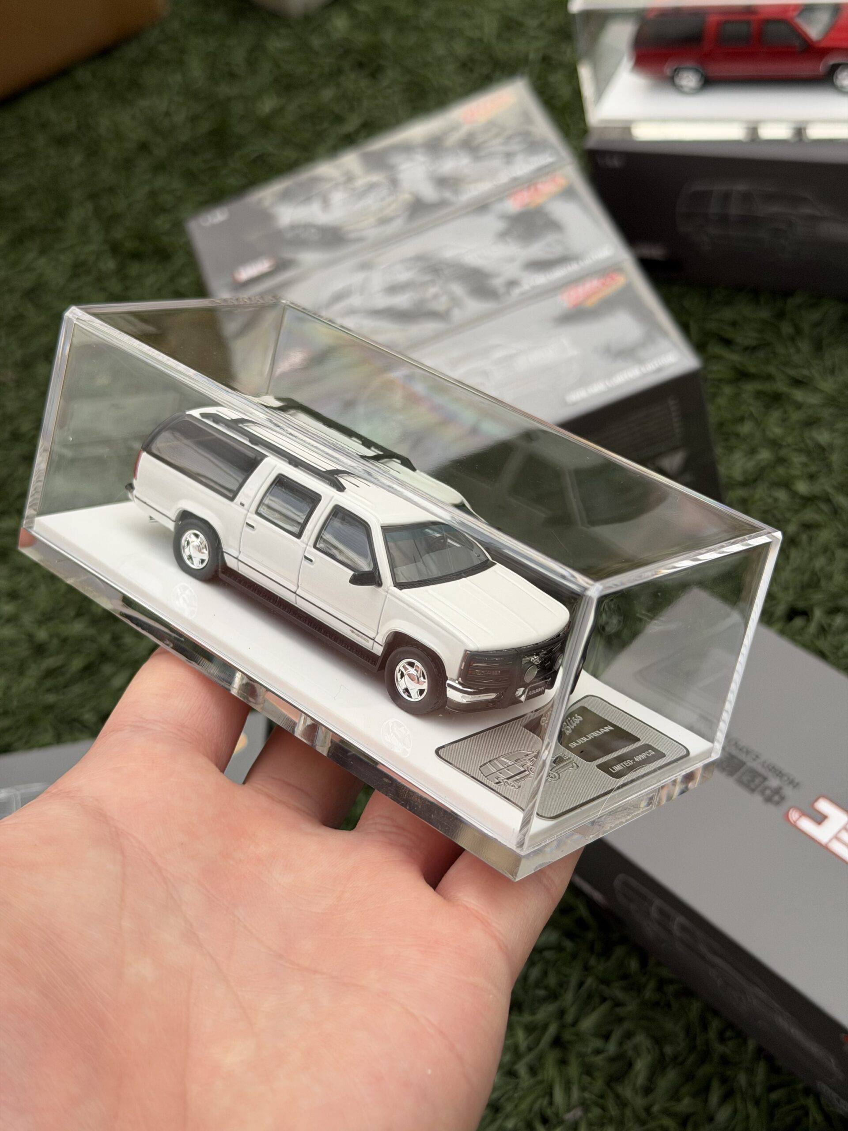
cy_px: 566
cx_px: 424
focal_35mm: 48
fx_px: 1568
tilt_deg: -46.0
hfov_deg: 30.3
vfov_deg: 39.7
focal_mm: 6.76
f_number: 1.78
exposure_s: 1/810
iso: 64
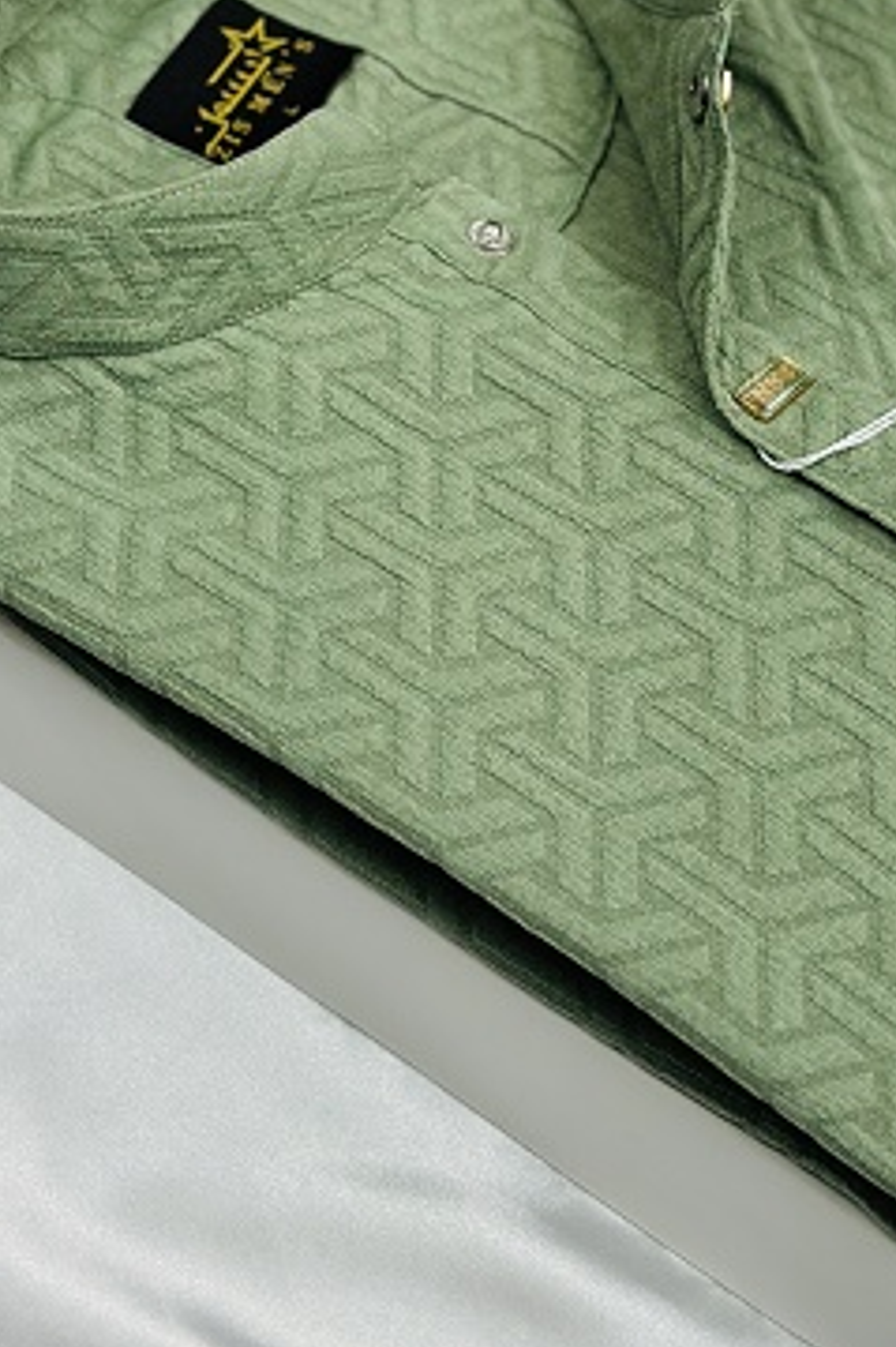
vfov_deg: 22.8
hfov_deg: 15.3
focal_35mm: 89
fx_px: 3326
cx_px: 645
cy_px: 439
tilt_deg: -56.5
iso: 80
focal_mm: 6.86
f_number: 1.78
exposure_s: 1/191
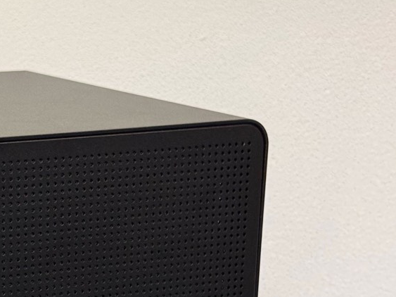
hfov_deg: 15.2
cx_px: 6
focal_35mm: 128
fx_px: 1464
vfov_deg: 11.3
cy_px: 387
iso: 200
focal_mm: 6.76
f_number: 1.78
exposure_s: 1/33
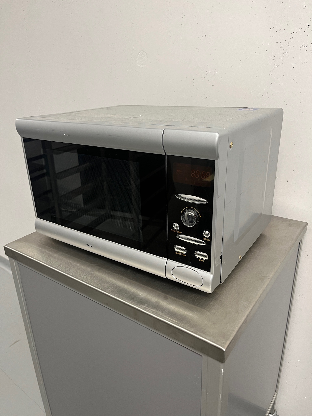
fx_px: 312
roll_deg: +2.0
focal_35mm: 26
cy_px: 208
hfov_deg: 53.1
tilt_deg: -21.4
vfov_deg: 67.3
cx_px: 156
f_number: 1.6
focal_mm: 5.1
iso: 80
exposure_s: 1/50
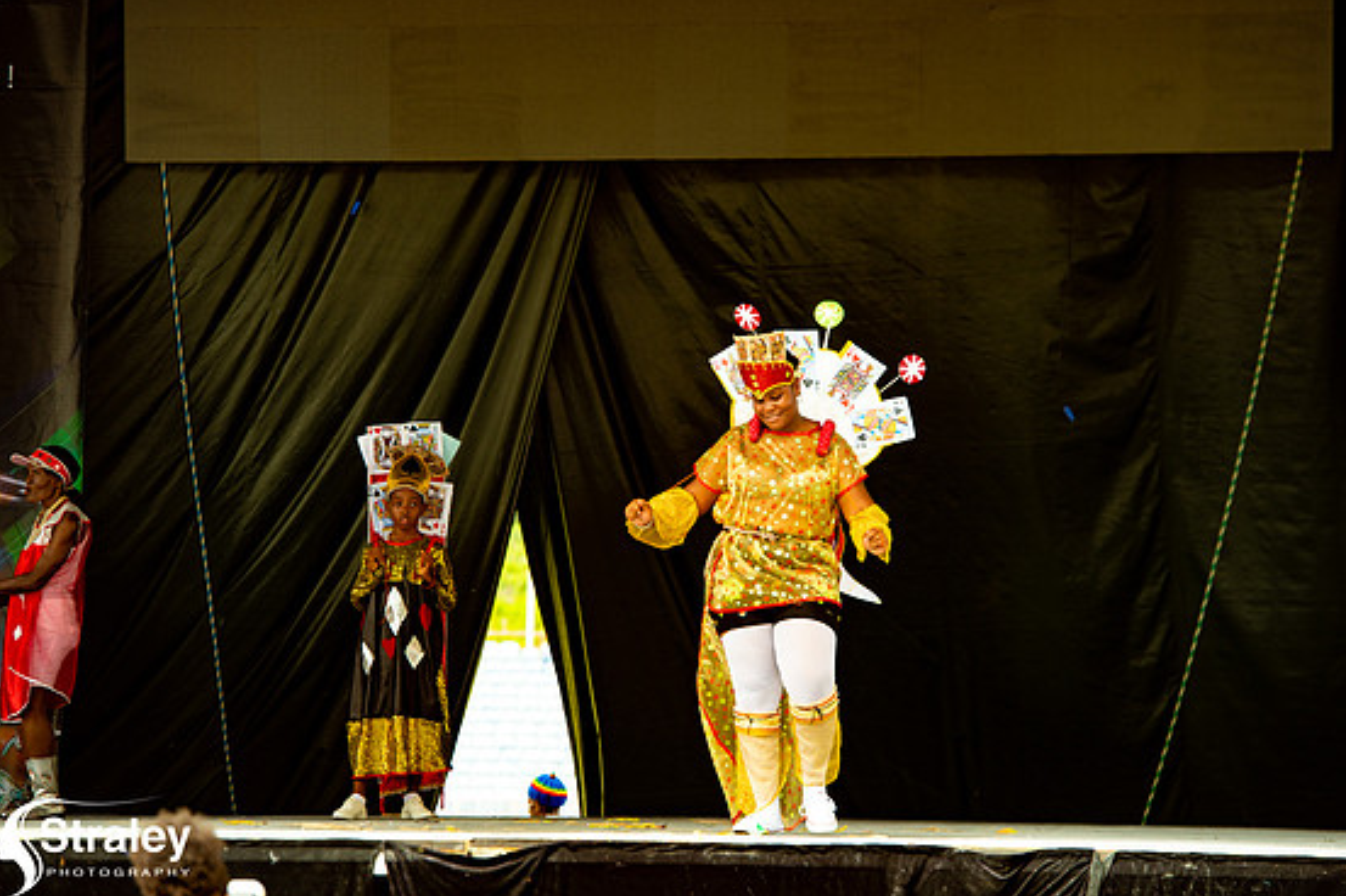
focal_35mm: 173
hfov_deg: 11.9
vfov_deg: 7.9
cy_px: 438
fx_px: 6464
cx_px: 679
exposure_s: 1/200
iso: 160
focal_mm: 165
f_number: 5.6
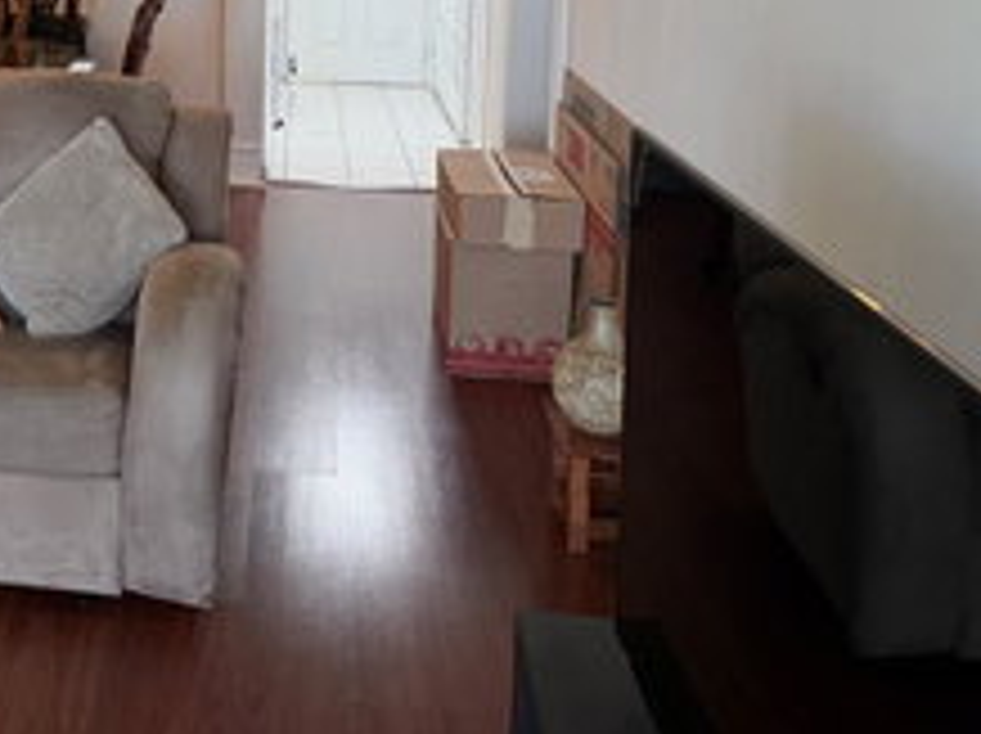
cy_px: 23
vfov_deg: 29.1
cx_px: 74
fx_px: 1330
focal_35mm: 47
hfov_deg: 37.5
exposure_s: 1/60
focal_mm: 6.76
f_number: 1.78
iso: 250
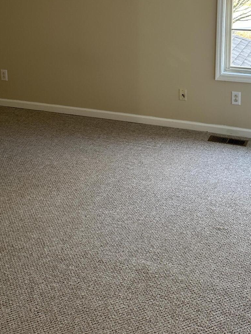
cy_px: 57
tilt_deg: -12.9
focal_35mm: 47
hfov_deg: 30.8
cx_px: 148
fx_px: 454
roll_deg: -0.1
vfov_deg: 38.6
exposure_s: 1/60
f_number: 1.78
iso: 200
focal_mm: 6.86
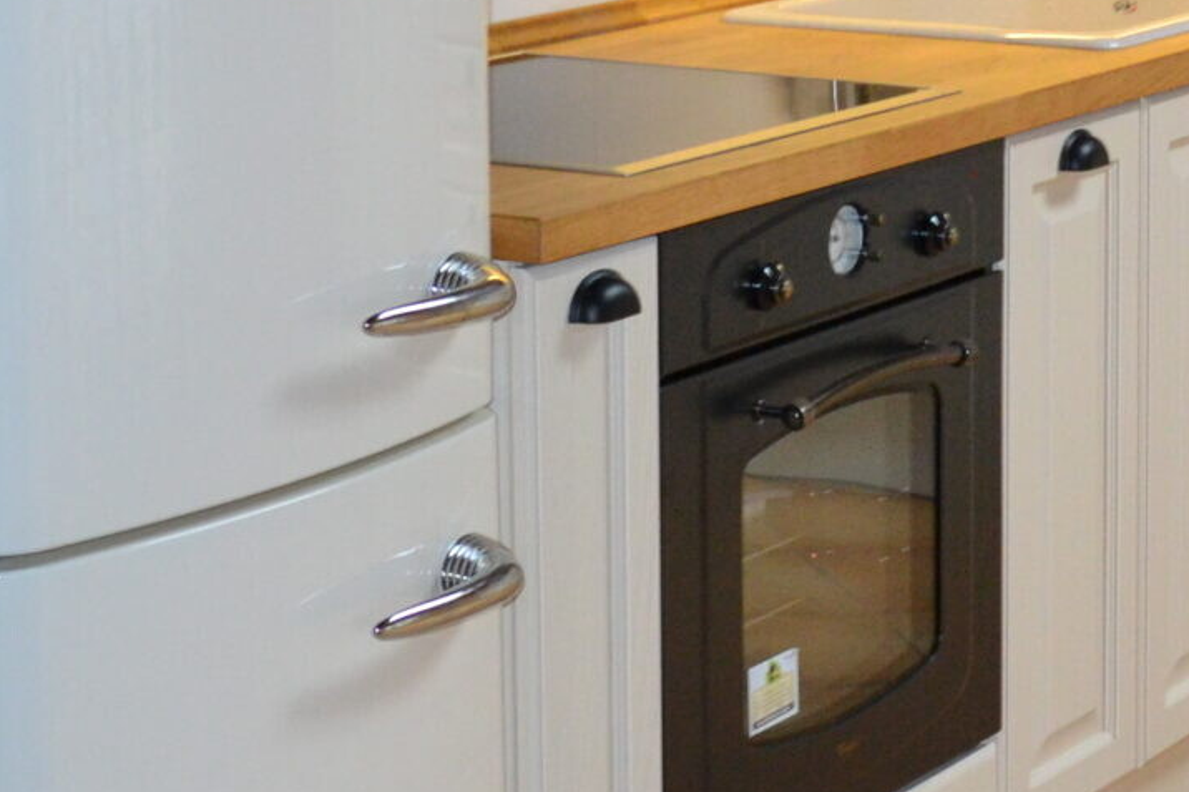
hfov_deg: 17.1
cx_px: 1084
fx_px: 3896
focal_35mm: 118
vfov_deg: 11.5
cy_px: -16
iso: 1000
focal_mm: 22
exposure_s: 1/60
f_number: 3.8
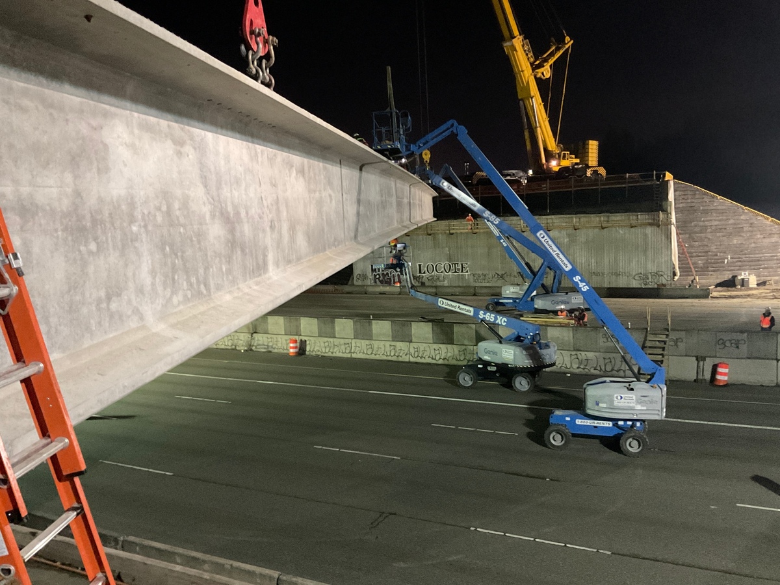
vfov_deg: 48.2
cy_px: 292
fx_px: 653
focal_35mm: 29
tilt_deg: -8.3
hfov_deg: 61.7
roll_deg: +3.6
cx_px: 390
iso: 500
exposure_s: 1/30
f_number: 1.8
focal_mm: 3
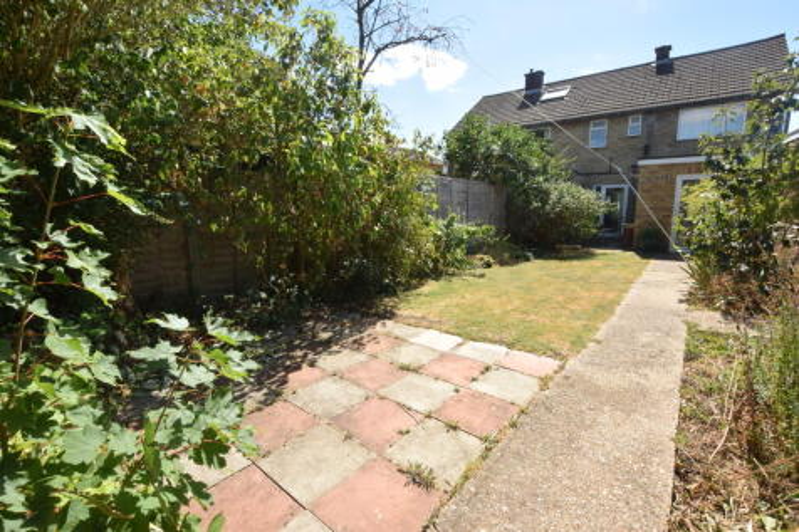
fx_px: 333
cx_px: 400
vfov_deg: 77.3
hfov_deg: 100.4
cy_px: 266
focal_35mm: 15
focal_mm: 10
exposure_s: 1/80
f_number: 18
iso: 400
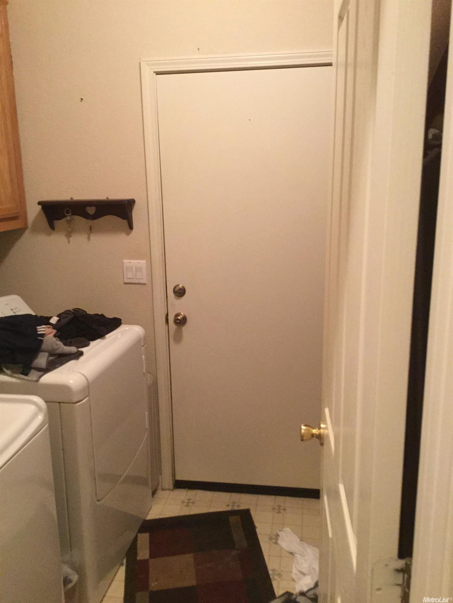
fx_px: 541
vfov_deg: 58.4
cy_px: 302
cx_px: 226
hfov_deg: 45.4
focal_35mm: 31
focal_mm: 3.3
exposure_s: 1/15
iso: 250
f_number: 2.4
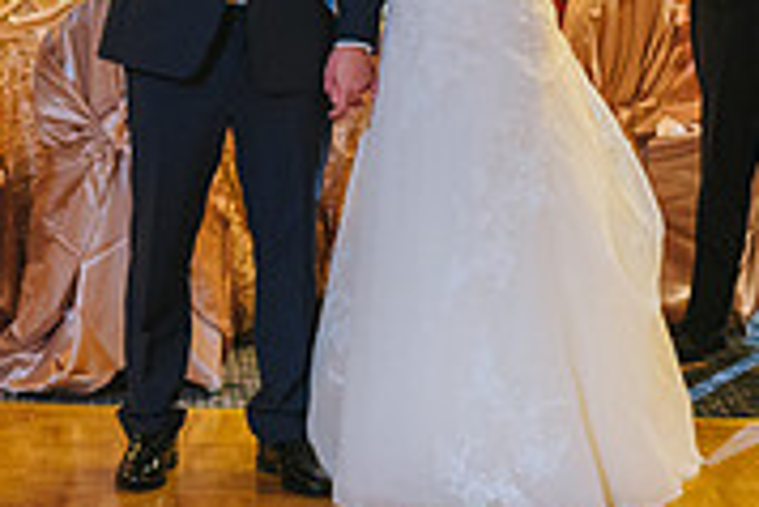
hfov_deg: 12.0
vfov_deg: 8.4
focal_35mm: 163
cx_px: -358
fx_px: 3439
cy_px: 134
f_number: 2.2
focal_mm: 50
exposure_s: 1/125
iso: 1600
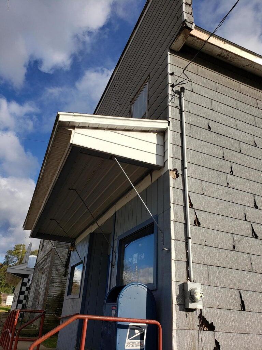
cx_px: 131
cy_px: 175
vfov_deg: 67.3
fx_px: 262
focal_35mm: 26
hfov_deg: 53.1
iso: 50
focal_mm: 4.3
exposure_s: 1/1714
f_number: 2.4
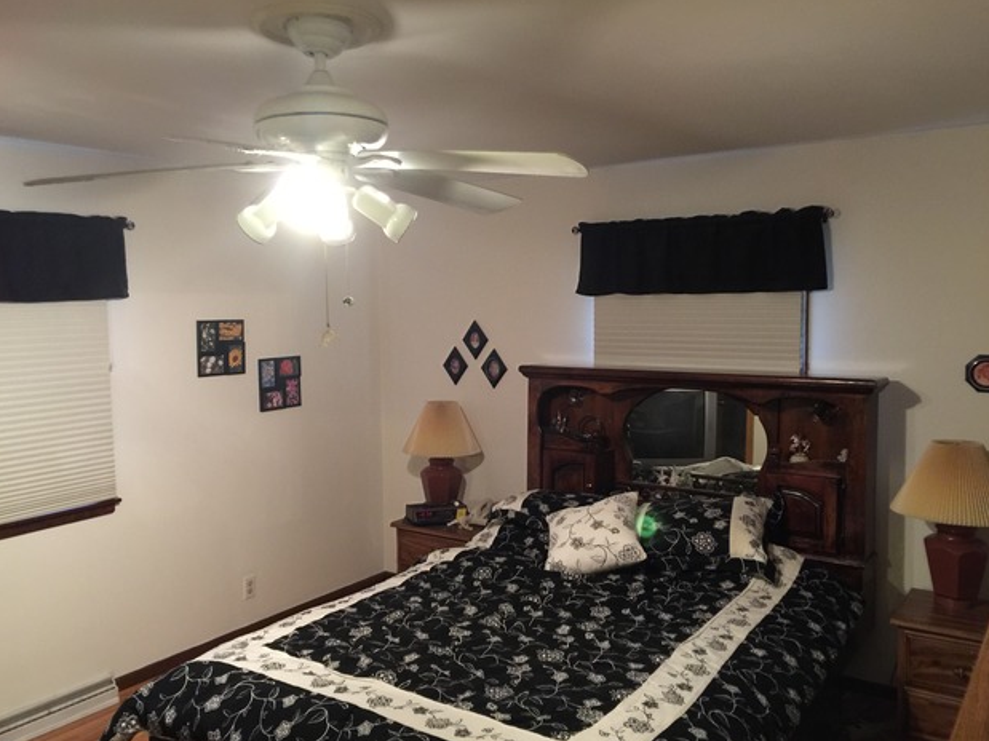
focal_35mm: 30
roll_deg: -0.3
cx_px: 481
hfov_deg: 60.0
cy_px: 374
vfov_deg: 46.8
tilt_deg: -6.9
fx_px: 857
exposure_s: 1/4
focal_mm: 4.15
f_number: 2.2
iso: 80
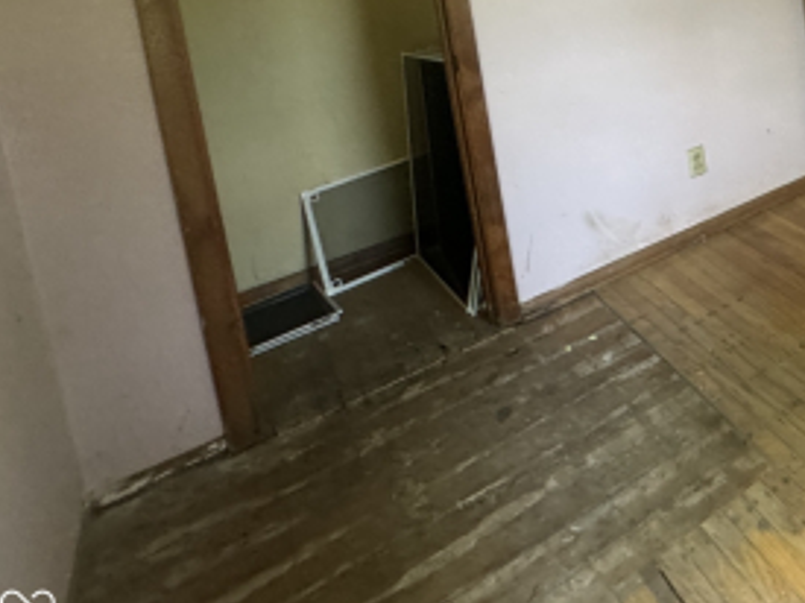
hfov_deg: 40.0
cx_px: 947
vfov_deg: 34.9
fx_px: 790
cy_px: -85
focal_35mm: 34
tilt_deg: -2.3
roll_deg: +6.4
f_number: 2.2
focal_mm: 2.22
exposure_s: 1/99
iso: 320
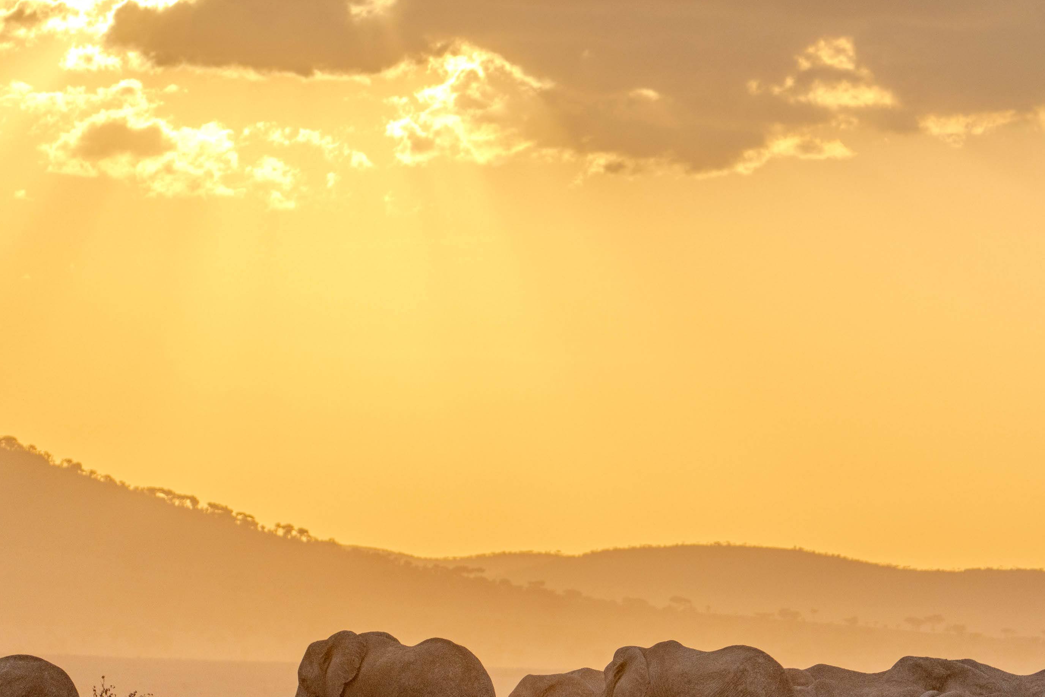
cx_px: 562
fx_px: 10332
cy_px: 577
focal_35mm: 356
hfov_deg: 5.8
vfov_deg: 3.9
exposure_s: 1/1000
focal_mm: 200
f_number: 5.6
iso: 500
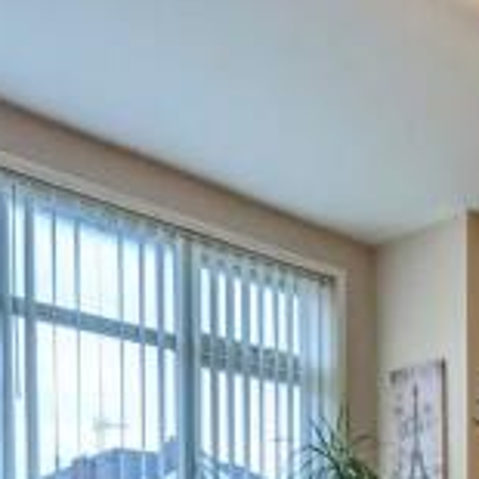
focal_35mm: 43
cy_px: 573
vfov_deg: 32.4
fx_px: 673
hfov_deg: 32.2
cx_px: 581
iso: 48
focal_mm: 1.95
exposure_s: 1/50
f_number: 2.2
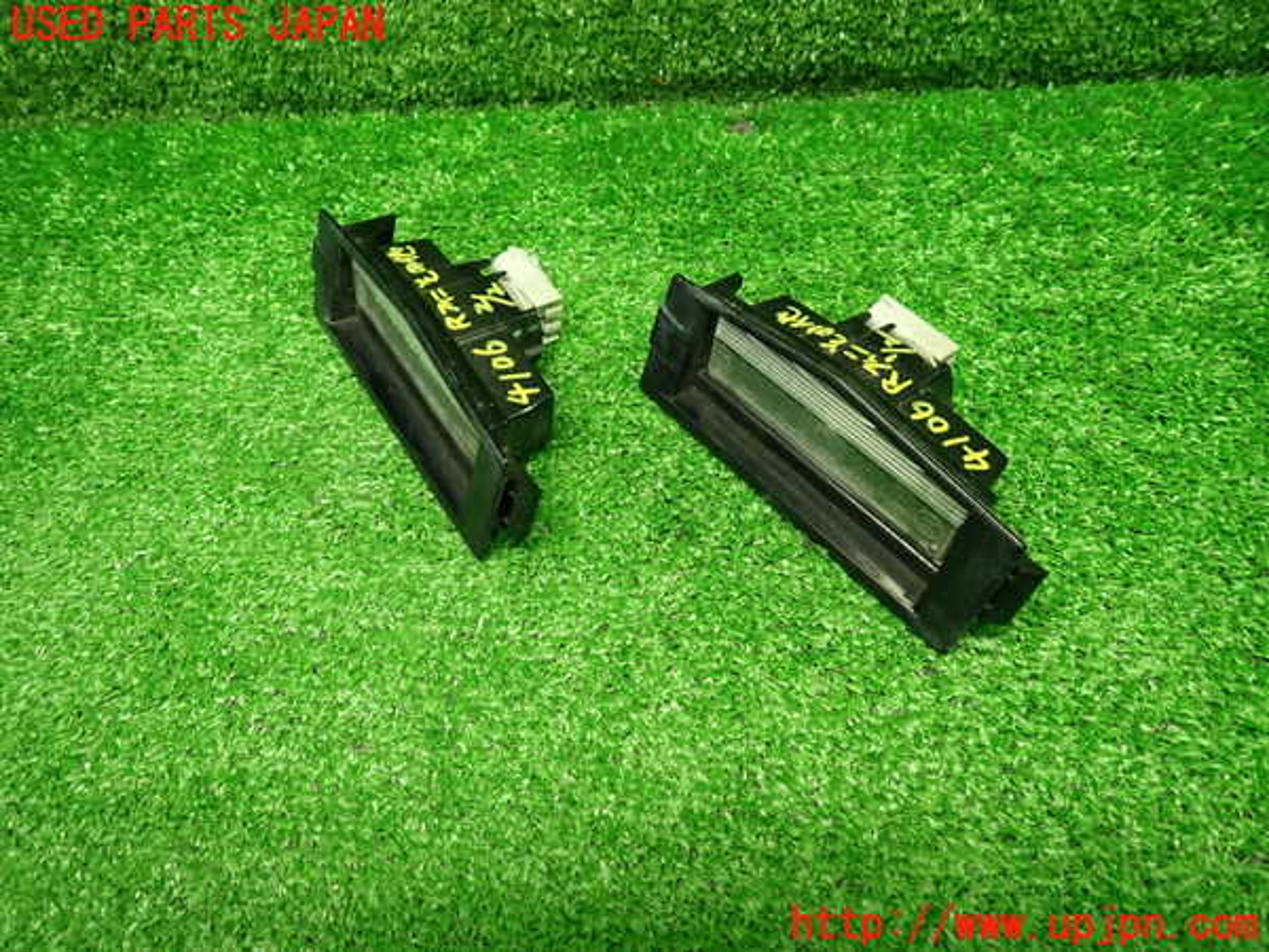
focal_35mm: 25
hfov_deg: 69.4
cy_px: 476
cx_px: 634
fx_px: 916
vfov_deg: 54.9
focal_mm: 4.5
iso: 250
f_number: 2
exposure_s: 1/30
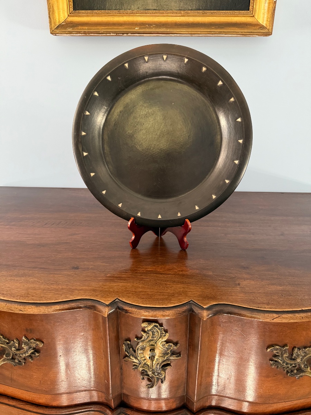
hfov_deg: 56.8
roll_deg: -1.0
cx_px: 156
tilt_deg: -20.3
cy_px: 208
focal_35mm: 24
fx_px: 287
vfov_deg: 71.6
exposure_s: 1/60
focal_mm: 6.76
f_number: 1.78
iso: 400
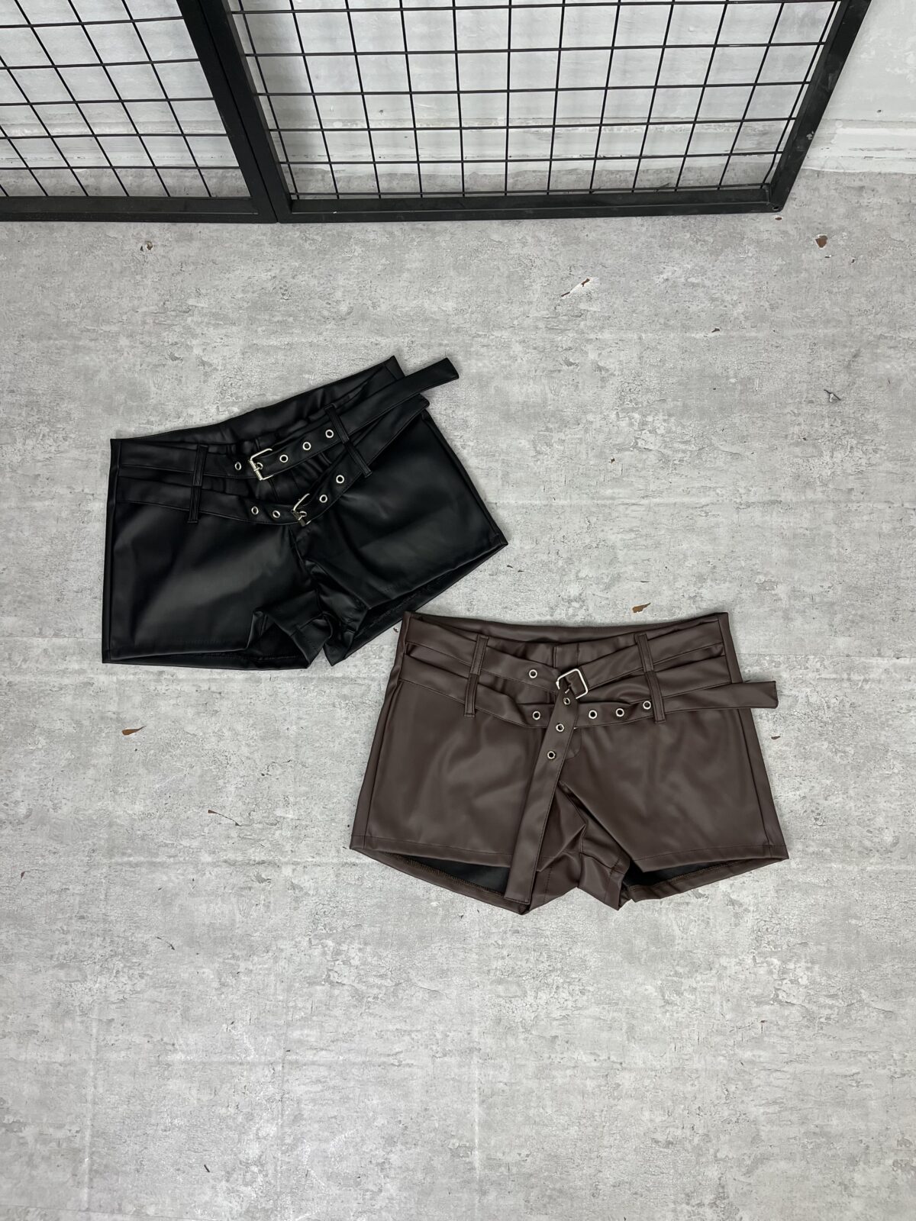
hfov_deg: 53.1
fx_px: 917
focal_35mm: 26
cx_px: 458
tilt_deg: -80.1
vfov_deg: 67.3
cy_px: 610
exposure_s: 1/100
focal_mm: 5.1
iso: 100
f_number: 1.6
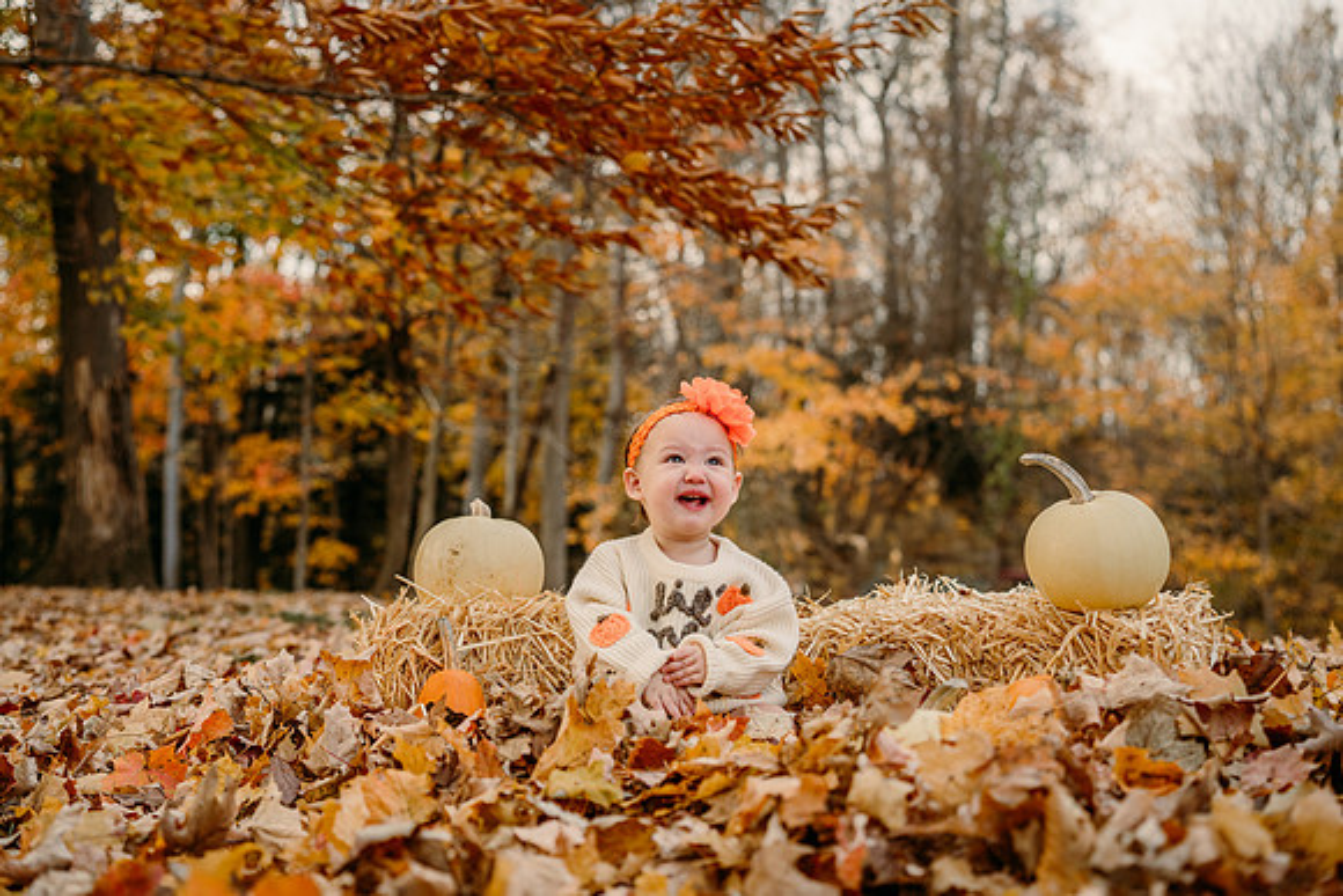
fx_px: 1531
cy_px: 444
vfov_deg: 32.6
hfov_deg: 47.3
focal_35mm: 41
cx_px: 638
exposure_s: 1/500
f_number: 2.2
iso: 250
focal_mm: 35
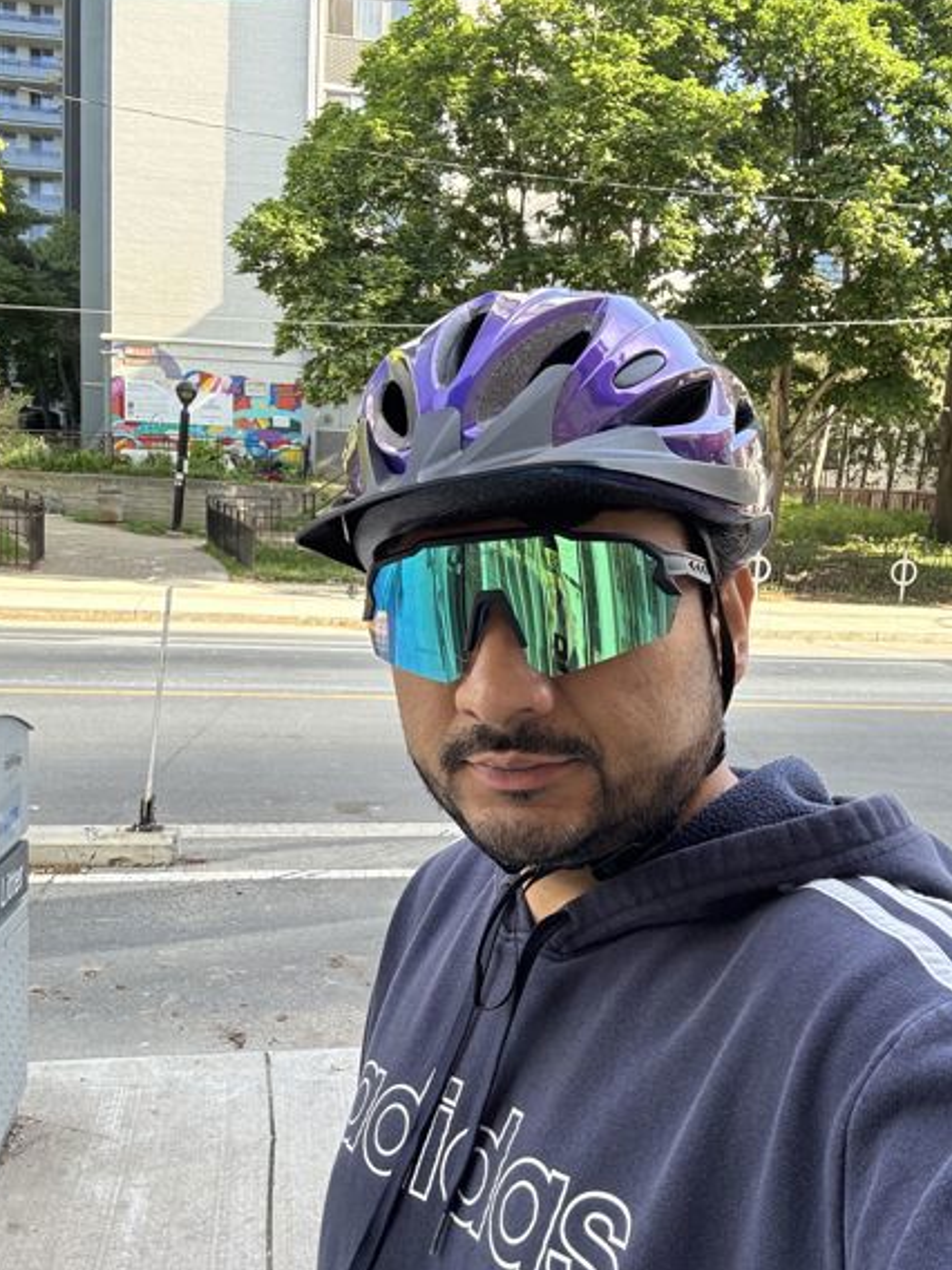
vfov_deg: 58.4
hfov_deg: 45.4
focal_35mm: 31
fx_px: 1137
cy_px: 641
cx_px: 465
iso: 40
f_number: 1.9
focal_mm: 2.69
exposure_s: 1/120
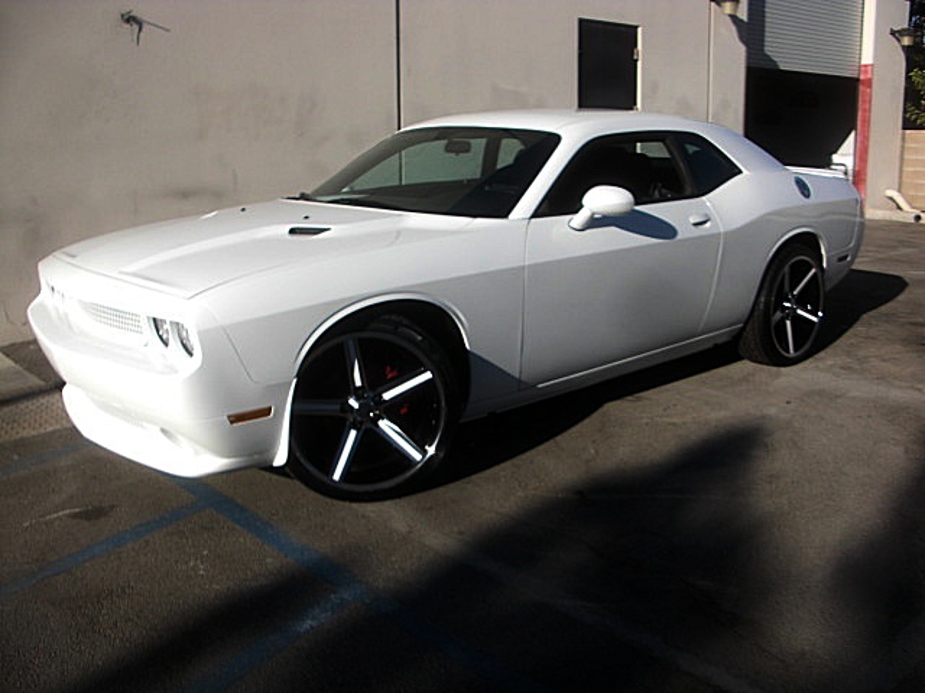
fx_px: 962
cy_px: 346
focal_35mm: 36
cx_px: 462
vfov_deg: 39.7
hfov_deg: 51.4
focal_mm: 6.3
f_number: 7.9
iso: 50
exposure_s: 1/125
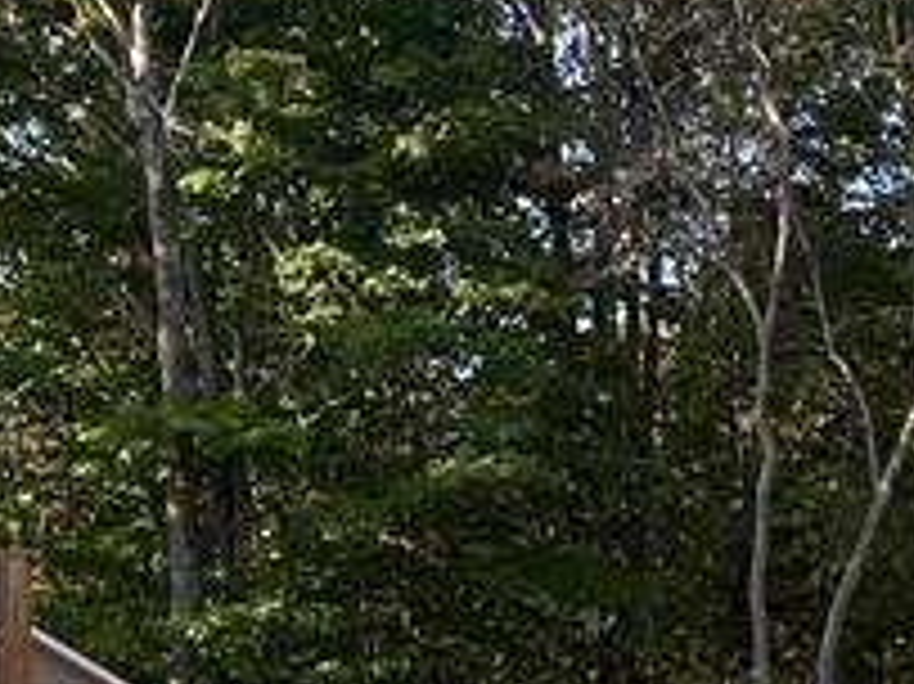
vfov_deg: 12.2
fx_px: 3193
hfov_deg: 15.7
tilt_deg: +2.4
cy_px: 580
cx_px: 1103
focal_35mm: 121
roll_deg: +0.3
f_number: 1.78
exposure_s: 1/630
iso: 80
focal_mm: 6.86
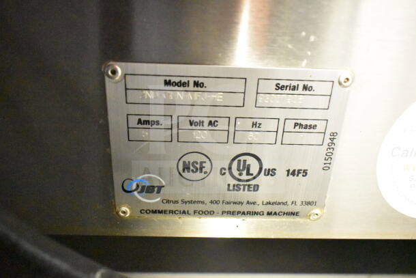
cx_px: 208
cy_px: 139
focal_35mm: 33
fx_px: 381
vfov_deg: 40.0
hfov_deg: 57.2
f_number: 3.8
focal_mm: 22
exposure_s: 1/40
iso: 20000
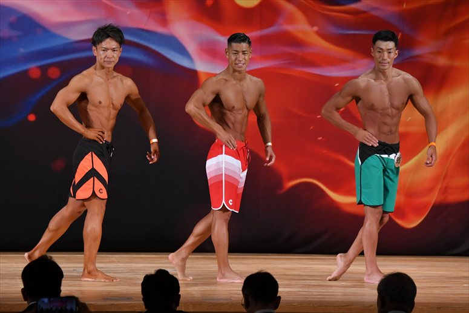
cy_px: 156
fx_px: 2930
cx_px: 234
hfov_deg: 9.2
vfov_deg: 6.1
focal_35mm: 225
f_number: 5.6
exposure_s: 1/400
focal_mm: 150
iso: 3200
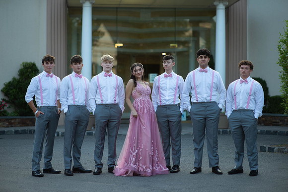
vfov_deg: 16.1
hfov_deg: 23.9
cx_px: 144
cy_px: 96
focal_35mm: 85
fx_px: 680
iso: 250
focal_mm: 85
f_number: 2
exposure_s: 1/1000
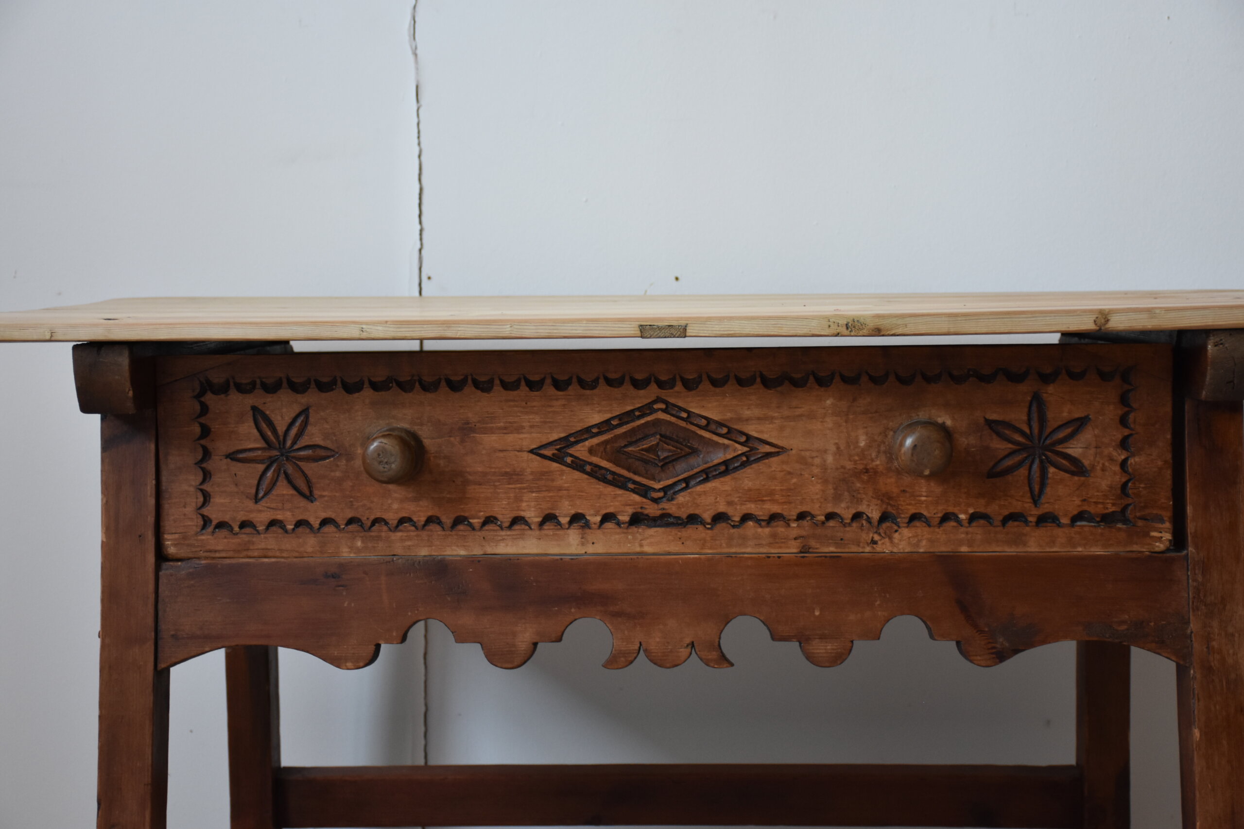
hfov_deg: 29.9
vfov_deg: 20.2
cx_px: 622
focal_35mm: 68
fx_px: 2332
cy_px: 414
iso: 900
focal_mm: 45
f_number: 4.5
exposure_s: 1/60
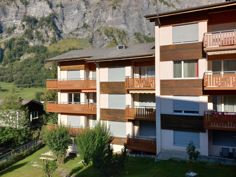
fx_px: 184
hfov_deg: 65.3
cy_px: 88
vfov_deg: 51.4
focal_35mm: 27
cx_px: 118
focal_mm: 4
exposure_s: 1/467
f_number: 1.8
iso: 20
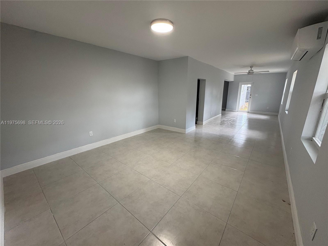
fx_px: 133
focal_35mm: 14
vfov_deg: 85.7
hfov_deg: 102.1
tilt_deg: -13.2
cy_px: 123
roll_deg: +0.5
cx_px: 164
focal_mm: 2.22
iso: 200
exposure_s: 1/120
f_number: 2.2
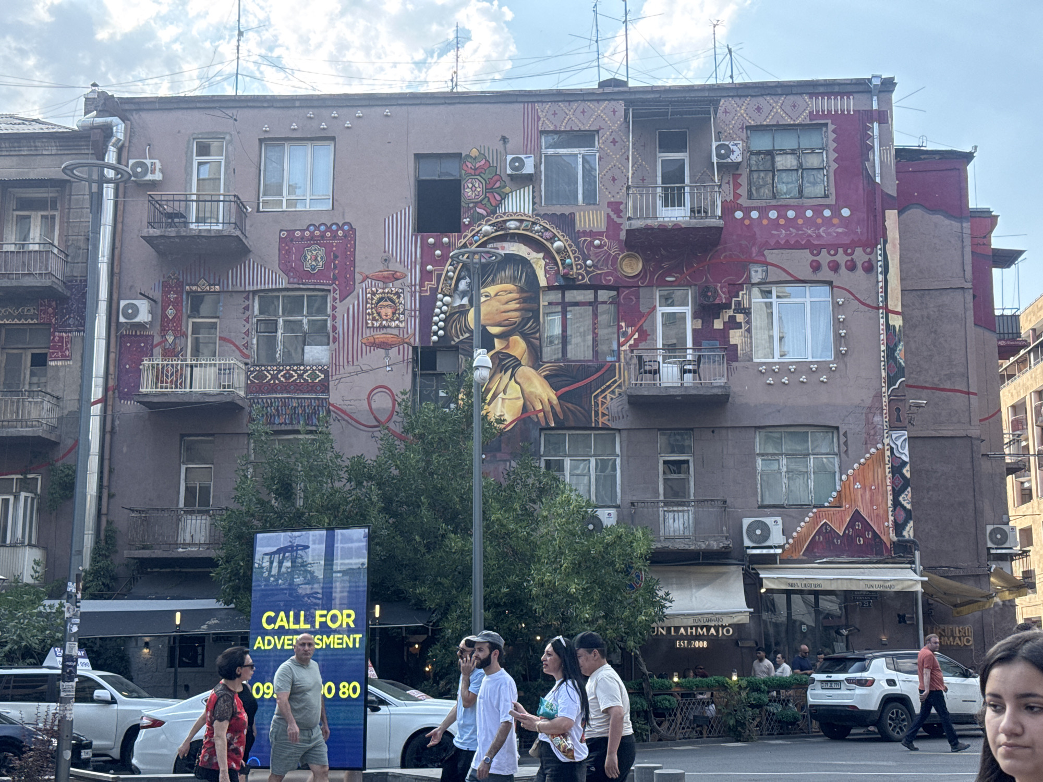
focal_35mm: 48
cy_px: 391
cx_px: 522
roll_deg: +0.2
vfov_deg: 30.3
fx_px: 1446
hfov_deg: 39.7
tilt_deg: +10.6
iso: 64
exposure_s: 1/715
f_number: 1.78
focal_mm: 6.76
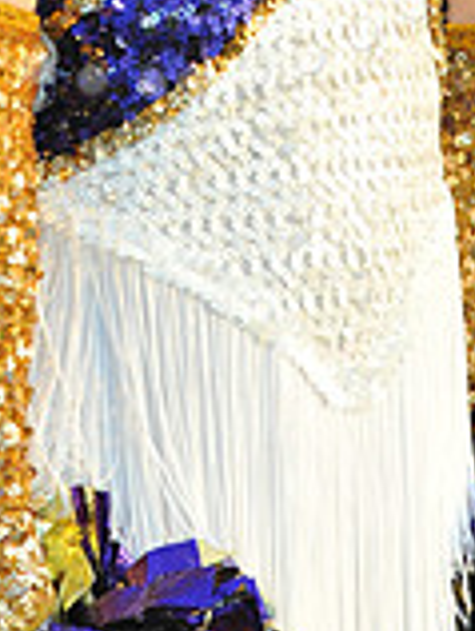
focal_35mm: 599
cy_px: -391
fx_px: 10930
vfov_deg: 3.3
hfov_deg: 2.5
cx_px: 152
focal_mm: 170
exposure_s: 1/250
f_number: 13
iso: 1600
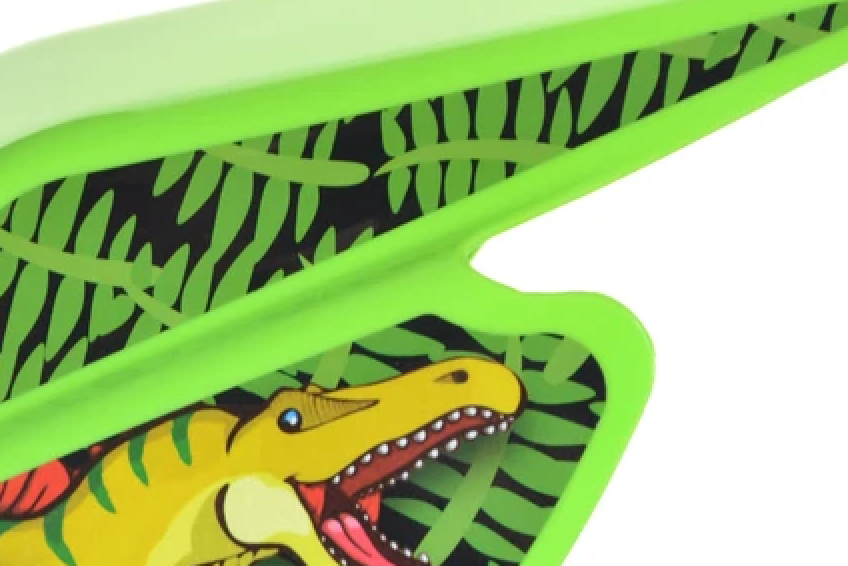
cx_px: 316
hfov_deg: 5.6
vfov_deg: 3.7
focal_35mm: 371
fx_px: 8746
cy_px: 383
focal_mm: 105
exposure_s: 1/50
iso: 400
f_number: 6.3
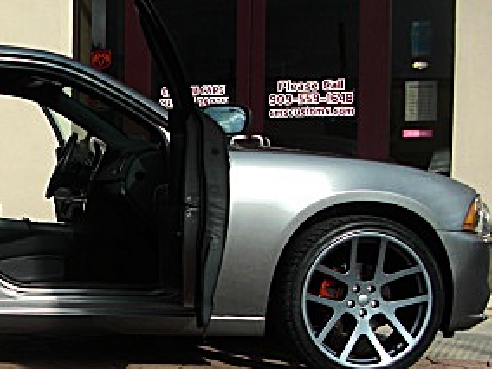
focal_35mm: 81
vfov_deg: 18.0
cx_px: -24
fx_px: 1151
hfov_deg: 22.9
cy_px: 307
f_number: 2.8
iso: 50
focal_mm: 6.3
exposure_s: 1/640
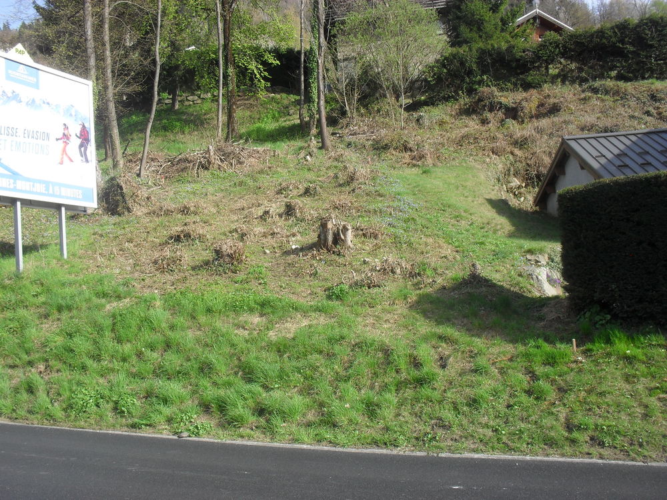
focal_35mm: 35
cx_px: 334
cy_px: 250
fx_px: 674
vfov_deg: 40.7
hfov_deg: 52.6
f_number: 8.4
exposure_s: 1/90
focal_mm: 6.3
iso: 100
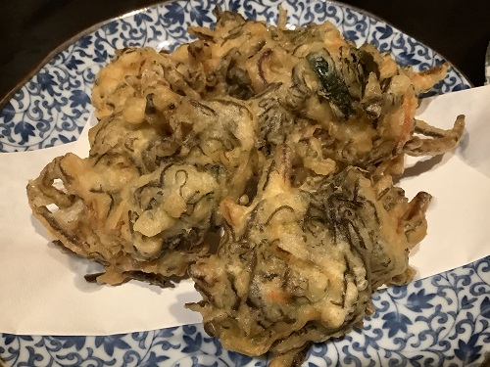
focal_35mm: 31
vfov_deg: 45.4
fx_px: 439
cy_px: 184
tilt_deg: -57.0
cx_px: 245
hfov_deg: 58.4
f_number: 2.4
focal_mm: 3.3
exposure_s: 1/25
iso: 500
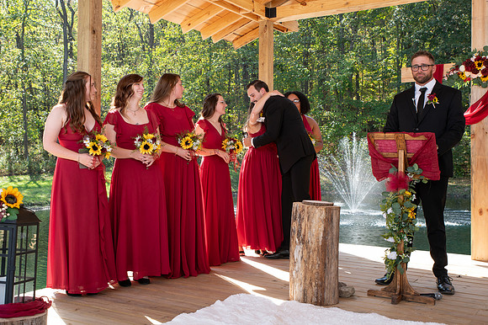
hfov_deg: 48.2
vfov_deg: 33.2
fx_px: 545
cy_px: 155
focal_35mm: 40
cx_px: 223
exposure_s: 1/200
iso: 320
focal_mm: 36
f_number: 5.6
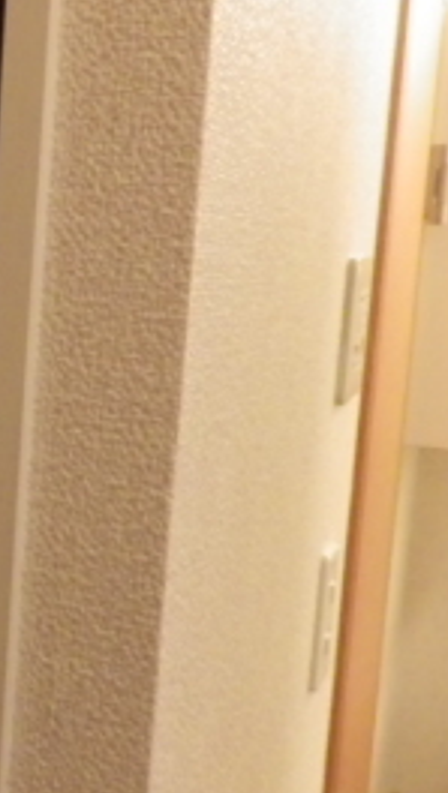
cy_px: 393
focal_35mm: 58
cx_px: -343
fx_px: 1222
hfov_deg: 17.2
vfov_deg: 36.0
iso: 800
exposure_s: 1/25
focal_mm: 4
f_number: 3.1
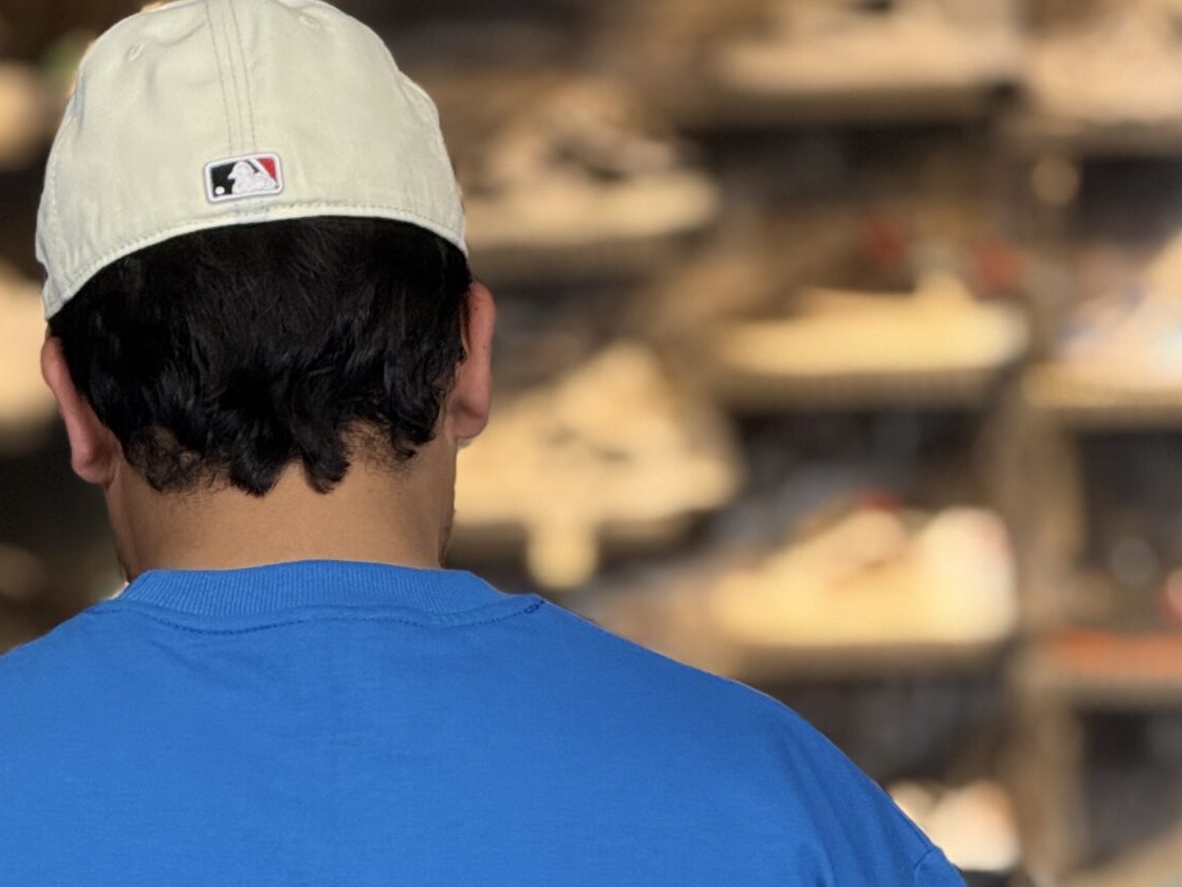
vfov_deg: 5.4
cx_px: 347
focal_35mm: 272
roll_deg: +1.0
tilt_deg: -5.7
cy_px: 1303
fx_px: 9289
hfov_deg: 7.3
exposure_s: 1/100
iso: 200
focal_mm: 15.66
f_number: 2.8
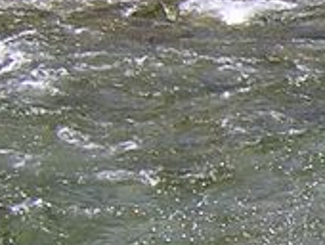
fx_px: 1589
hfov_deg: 10.8
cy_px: 239
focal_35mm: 169
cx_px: 619
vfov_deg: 8.8
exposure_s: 1/296
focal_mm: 4.7
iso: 100
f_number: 5.2
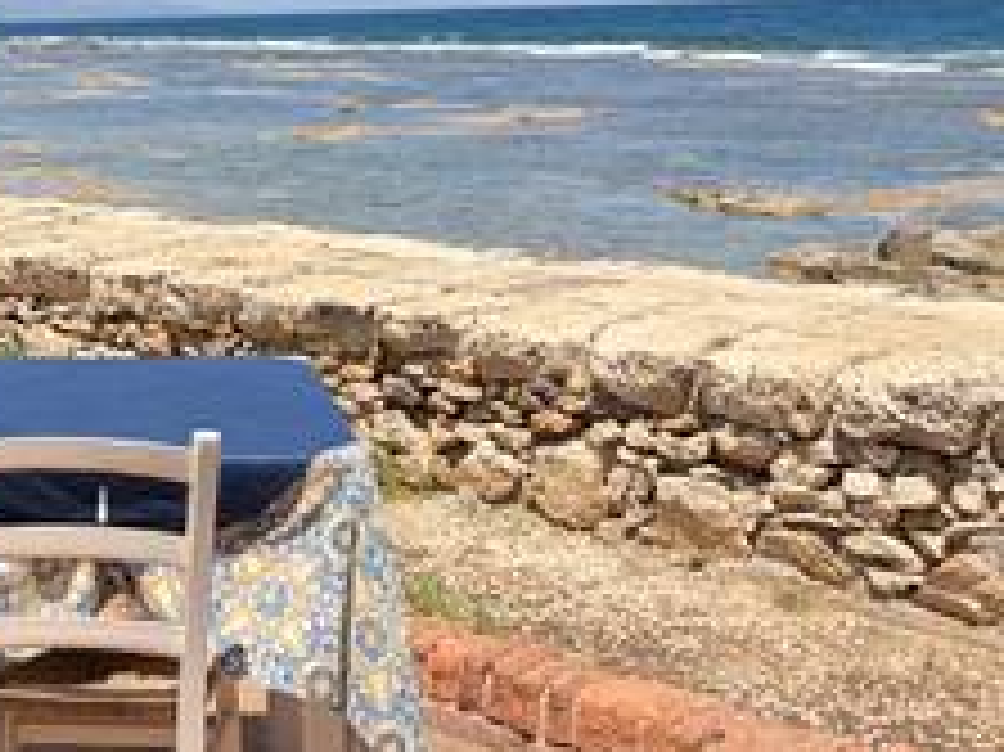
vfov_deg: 25.0
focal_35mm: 56
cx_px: 5
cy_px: 18
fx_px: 1623
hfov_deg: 31.8
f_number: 1.6
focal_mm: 5.96
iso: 50
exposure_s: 1/4950
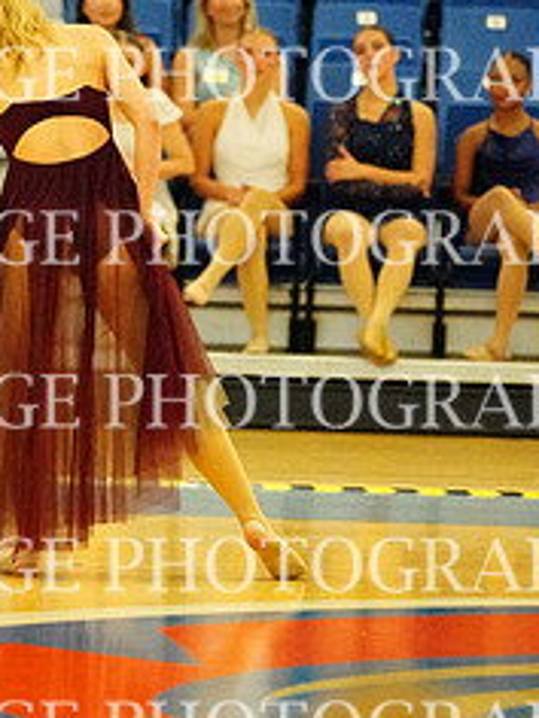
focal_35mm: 354
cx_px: 84
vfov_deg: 5.6
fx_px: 7349
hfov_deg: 4.2
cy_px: 319
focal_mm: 150
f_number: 2.8
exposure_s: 1/1600
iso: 25600
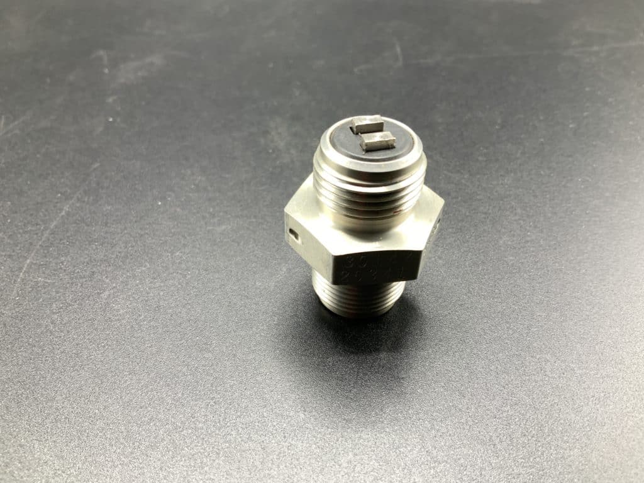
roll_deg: +2.9
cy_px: 242
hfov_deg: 61.7
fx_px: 540
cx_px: 322
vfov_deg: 48.2
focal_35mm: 29
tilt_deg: -42.6
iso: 50
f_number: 1.8
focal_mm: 3
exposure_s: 1/120
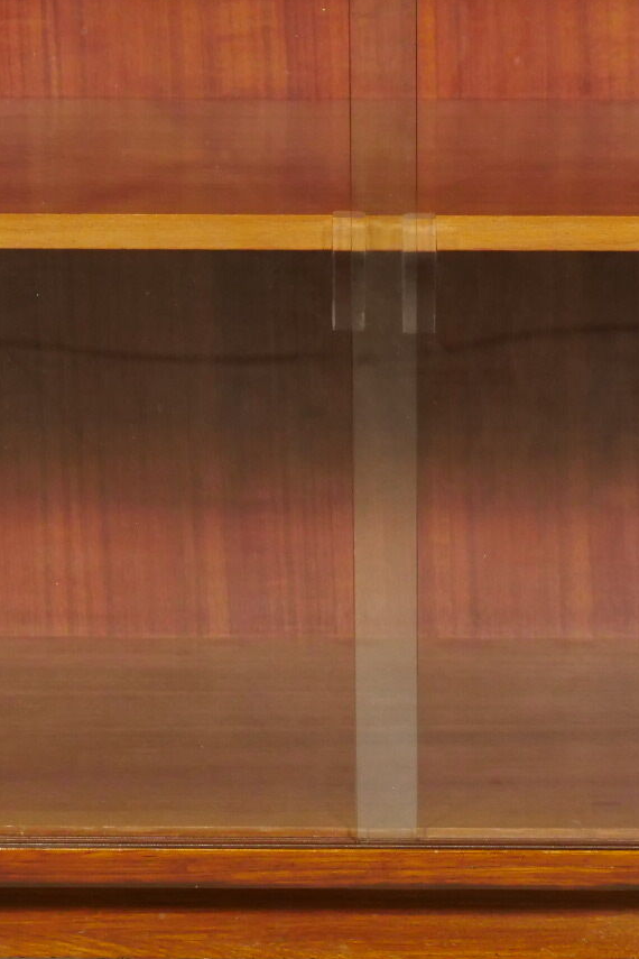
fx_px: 5271
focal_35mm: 198
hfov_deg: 6.9
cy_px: 209
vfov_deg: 10.4
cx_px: 410
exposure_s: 1/80
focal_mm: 31
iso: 400
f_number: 3.5
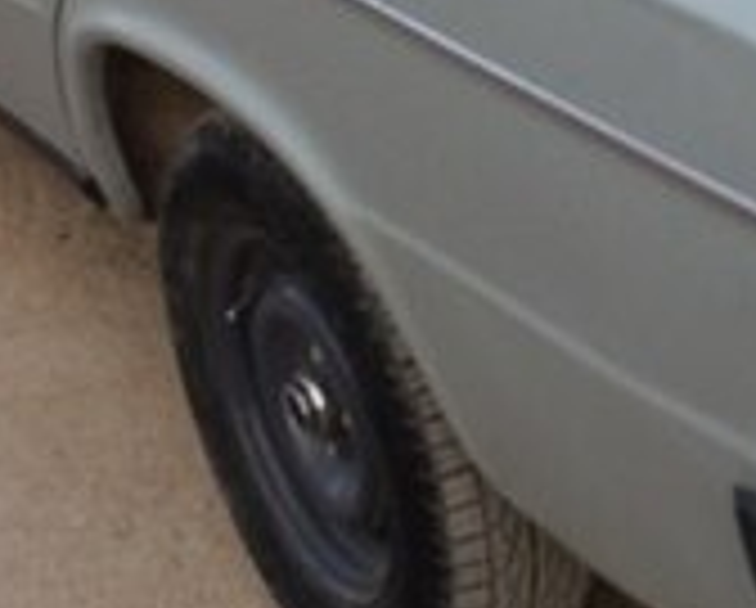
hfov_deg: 16.7
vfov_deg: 13.5
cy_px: -124
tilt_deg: -19.2
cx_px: 850
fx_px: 2488
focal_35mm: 111
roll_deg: +5.6
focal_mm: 4.15
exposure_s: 1/153
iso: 32
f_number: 2.2
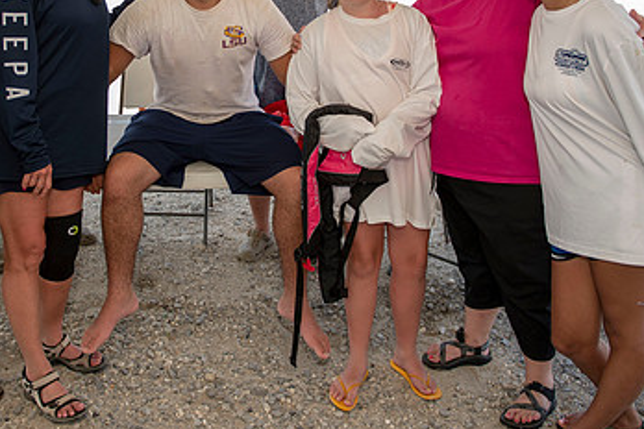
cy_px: 102
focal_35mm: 40
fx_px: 715
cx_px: 239
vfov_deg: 32.7
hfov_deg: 48.0
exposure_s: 1/125
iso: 50
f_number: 3.2
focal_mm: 24
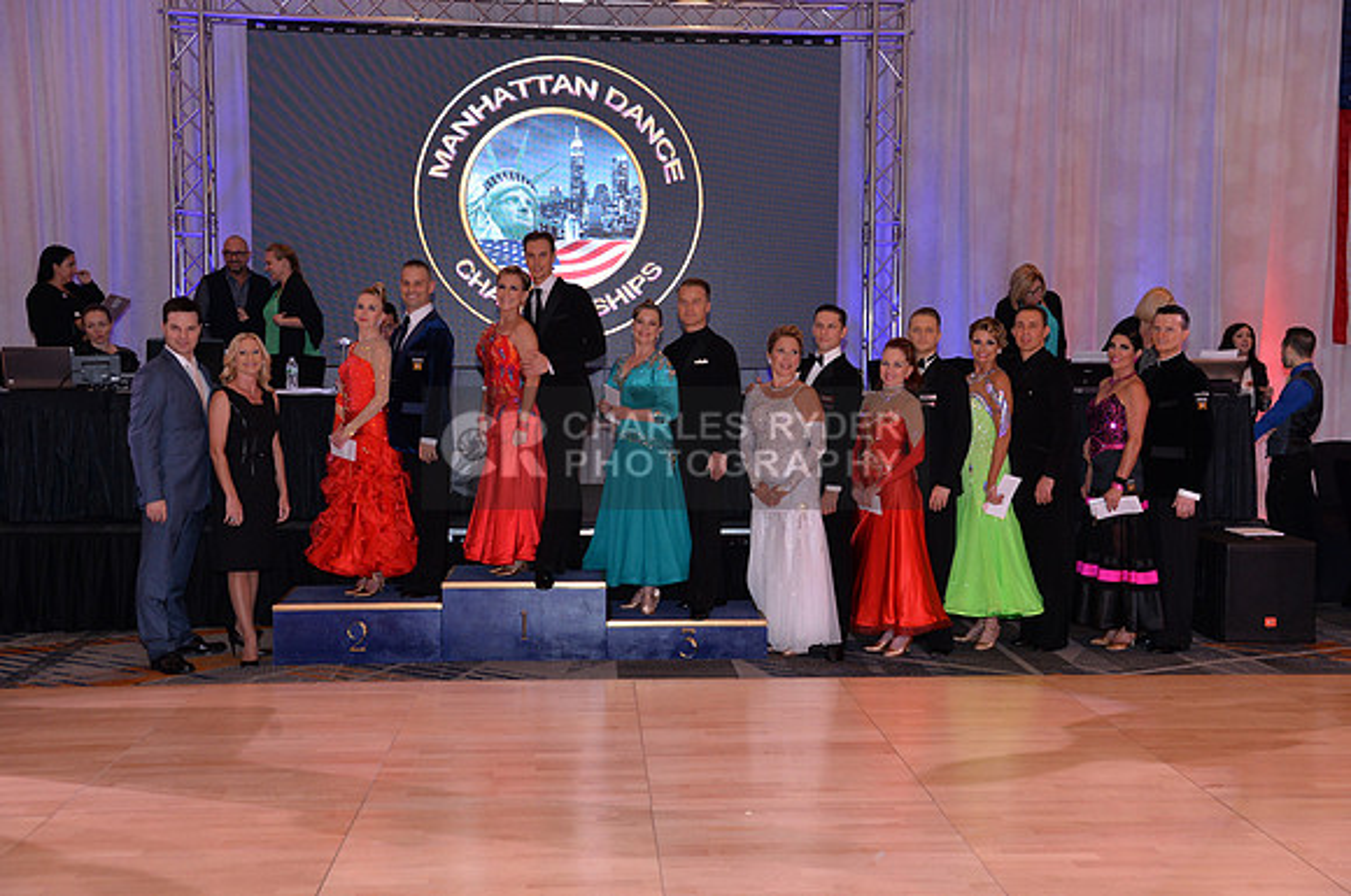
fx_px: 1499
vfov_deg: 33.3
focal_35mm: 40
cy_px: 448
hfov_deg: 48.5
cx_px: 676
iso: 1600
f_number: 5
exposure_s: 1/250
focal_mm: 40
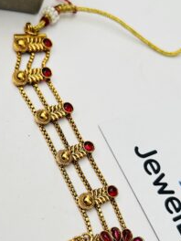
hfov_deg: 24.7
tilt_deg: -60.6
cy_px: 165
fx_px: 411
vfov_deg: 32.4
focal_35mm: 59
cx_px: 61
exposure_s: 1/100
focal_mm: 5.7
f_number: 1.5
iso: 80
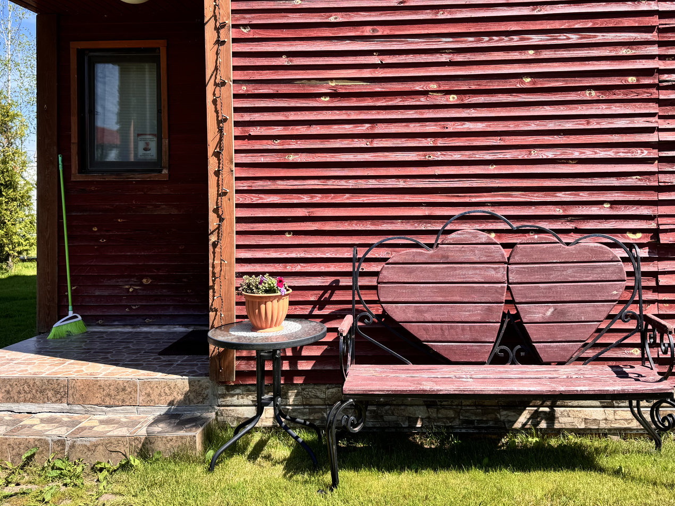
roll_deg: +0.6
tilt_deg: +0.3
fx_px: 702
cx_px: 385
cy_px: 189
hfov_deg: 51.2
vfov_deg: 39.4
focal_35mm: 36
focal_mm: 6.76
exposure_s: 1/1524
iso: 80
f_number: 1.78
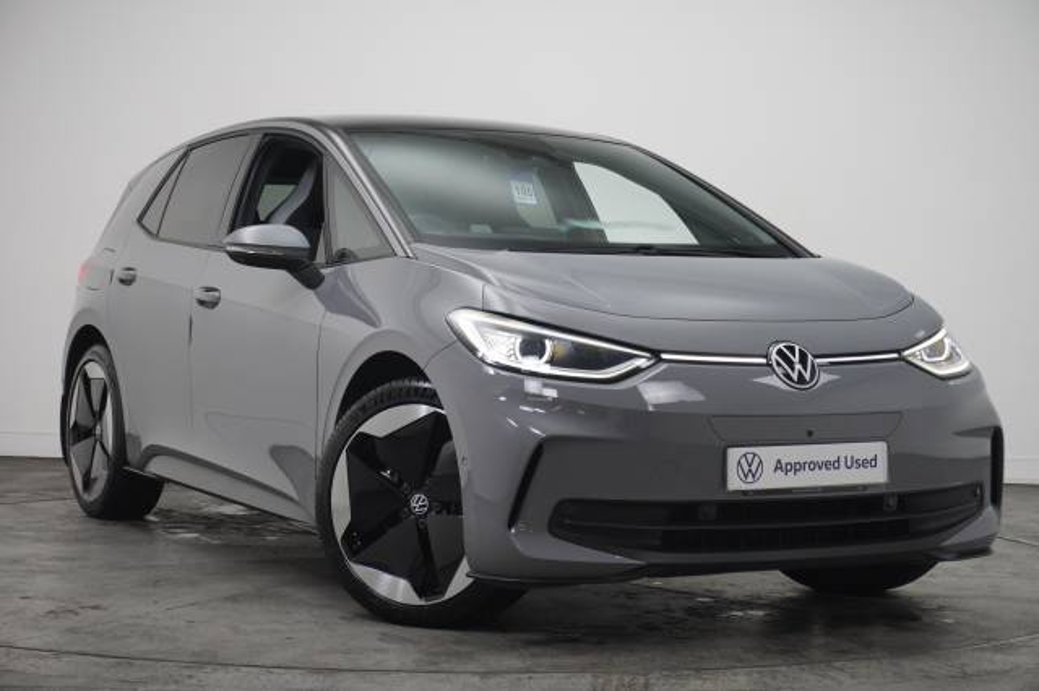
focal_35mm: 70
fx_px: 2034
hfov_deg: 28.7
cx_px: 520
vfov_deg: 19.3
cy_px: 346
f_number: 5.6
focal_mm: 47
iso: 2500
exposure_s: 1/200
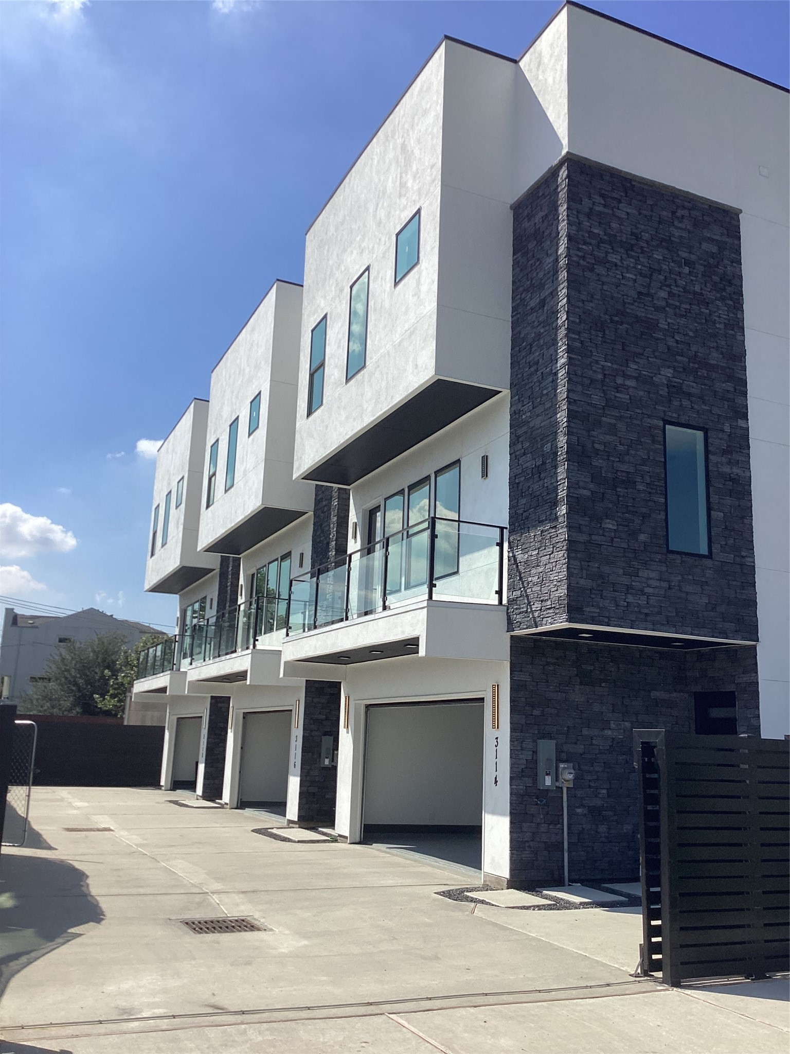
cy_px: 527
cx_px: 395
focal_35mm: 31
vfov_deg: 58.4
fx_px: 943
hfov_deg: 45.4
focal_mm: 3.3
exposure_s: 1/2203
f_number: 2.4
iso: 25
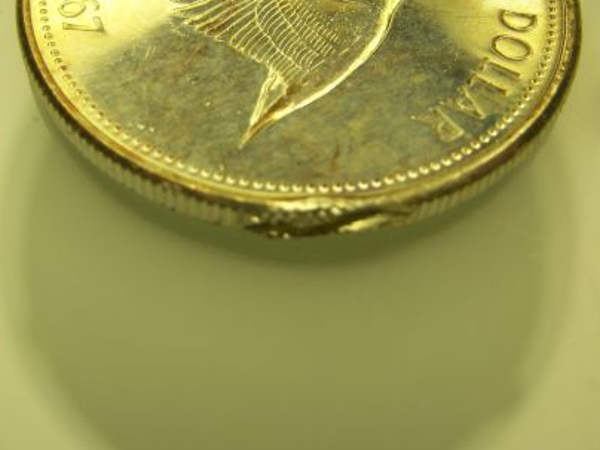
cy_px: 146
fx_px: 901
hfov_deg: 36.8
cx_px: 258
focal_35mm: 52
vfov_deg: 27.8
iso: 64
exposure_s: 1/125
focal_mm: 6.3
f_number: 3
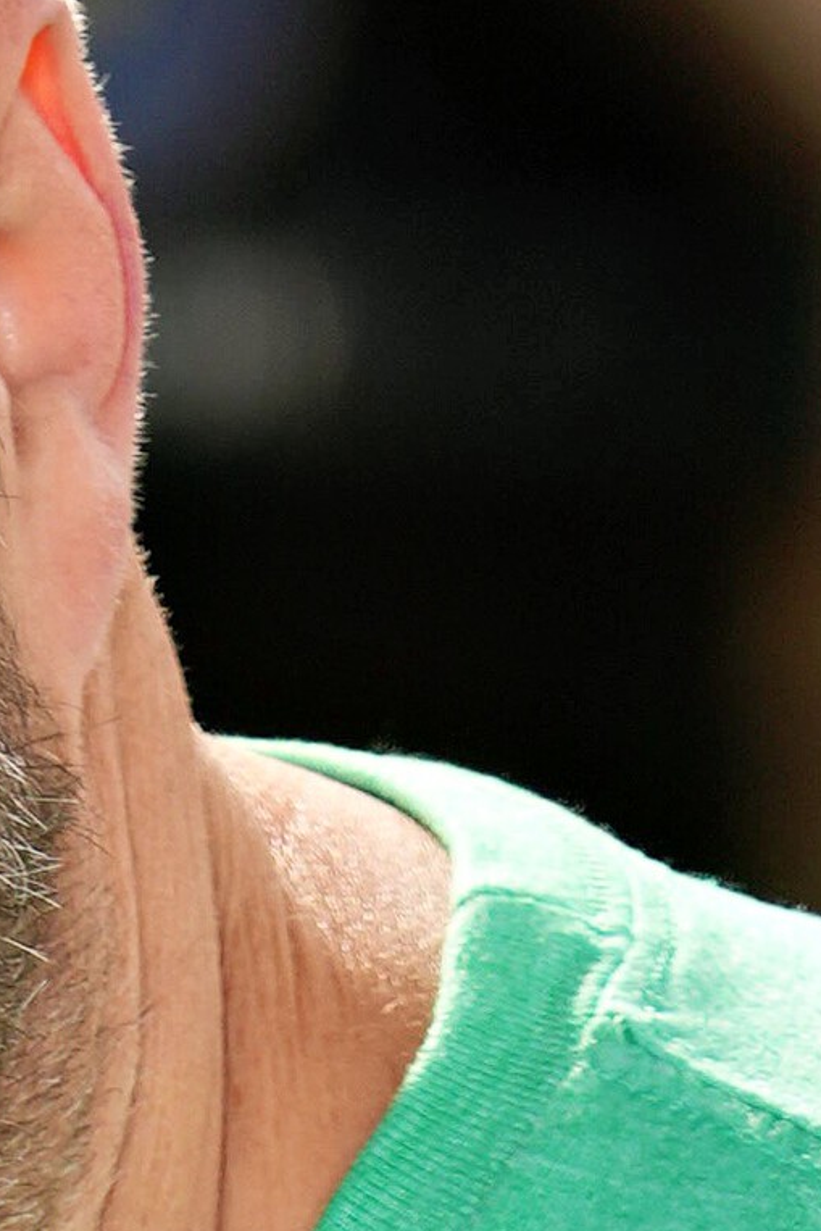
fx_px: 26600
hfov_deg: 1.8
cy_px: 3574
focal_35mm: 778
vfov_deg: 2.6
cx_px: -742
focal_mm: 99
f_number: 5
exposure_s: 1/160
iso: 100
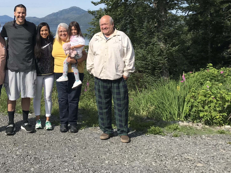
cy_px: 31
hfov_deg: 38.0
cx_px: 59
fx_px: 327
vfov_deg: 28.9
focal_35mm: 49
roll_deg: +0.1
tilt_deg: -2.6
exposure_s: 1/2591
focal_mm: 3.99
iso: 20
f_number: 1.8
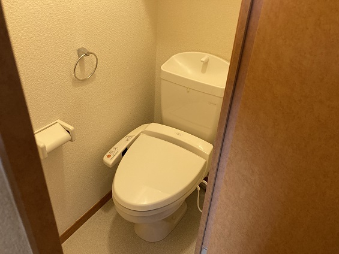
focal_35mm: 28
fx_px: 274
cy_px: 127
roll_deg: -4.2
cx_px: 170
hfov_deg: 63.4
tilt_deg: -33.3
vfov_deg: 49.8
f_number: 1.8
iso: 250
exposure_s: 1/60
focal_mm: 3.99
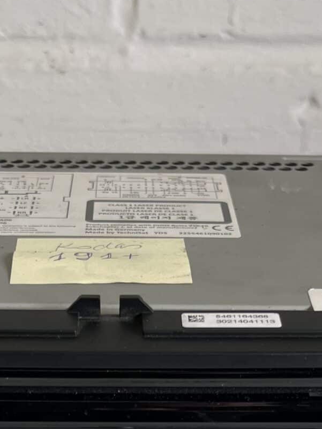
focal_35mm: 83
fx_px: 1030
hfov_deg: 17.8
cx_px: 141
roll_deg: +0.5
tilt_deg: -43.2
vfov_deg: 20.8
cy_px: 600
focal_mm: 5.1
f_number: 1.6
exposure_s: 1/157
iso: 40
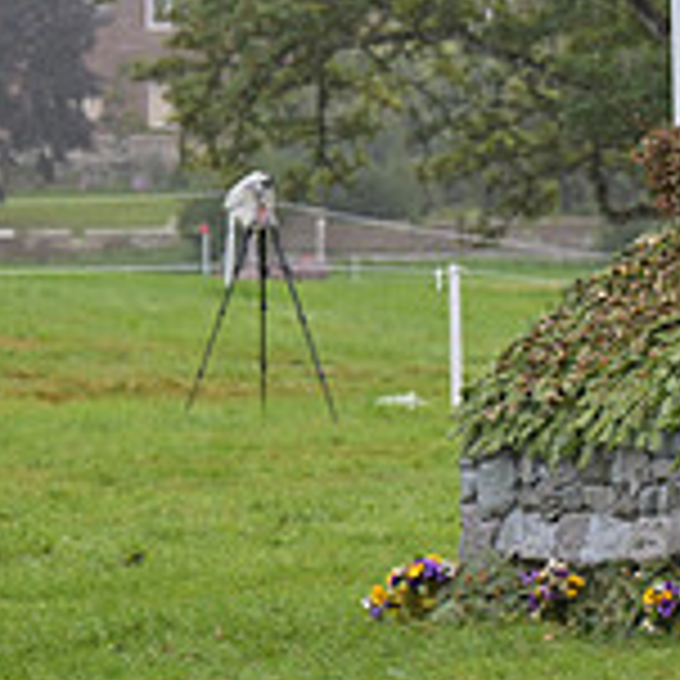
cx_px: 1247
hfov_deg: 6.4
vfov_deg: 6.5
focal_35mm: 268
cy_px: 34
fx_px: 5956
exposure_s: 1/1250
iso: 800
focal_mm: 82
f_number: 4
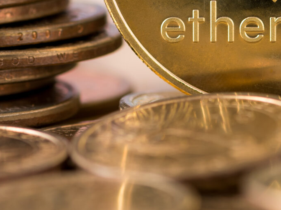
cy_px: -61
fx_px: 3059
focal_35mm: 377
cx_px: 238
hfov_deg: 5.3
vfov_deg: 3.9
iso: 100
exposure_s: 1/3
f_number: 7.1
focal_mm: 105
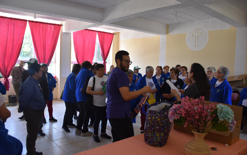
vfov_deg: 44.5
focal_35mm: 28
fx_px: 188
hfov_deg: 66.5
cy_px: 78
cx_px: 122
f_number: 4.5
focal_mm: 18
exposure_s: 1/80
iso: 400
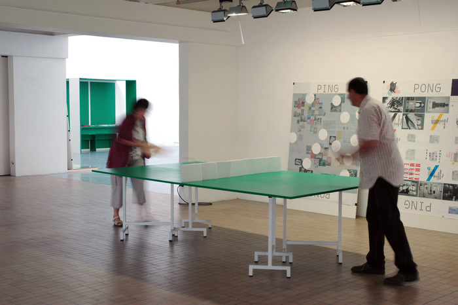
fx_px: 668
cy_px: 152
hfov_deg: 37.9
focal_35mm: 52
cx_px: 229
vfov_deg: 25.7
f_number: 16
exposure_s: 1/4
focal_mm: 35
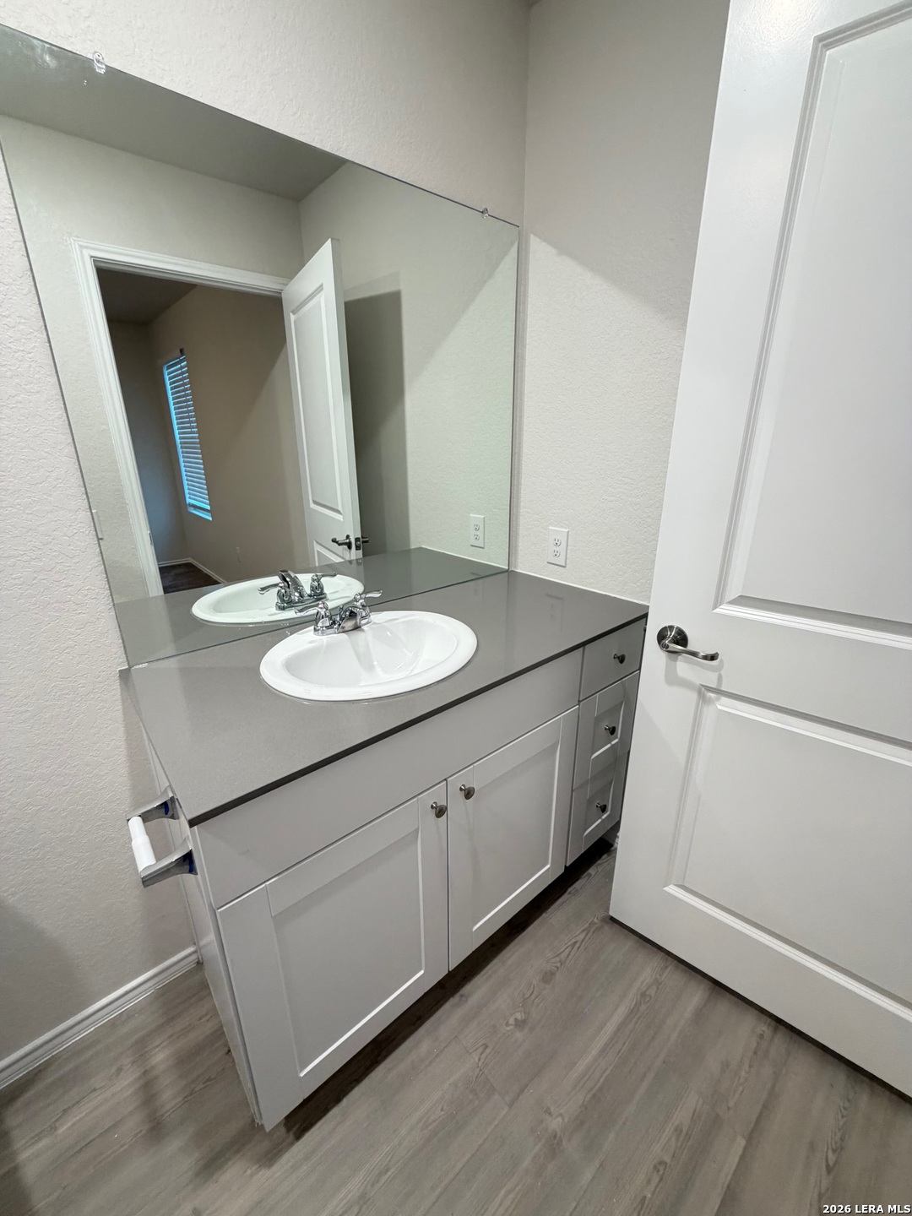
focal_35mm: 14
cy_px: 608
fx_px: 492
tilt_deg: -20.2
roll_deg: +0.6
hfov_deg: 85.7
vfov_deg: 102.1
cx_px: 456
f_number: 2.2
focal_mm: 2.22
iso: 250
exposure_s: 1/60
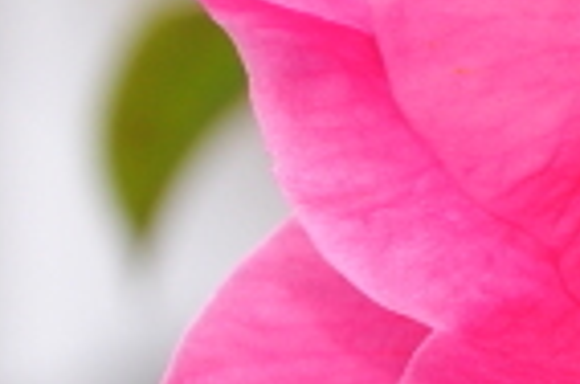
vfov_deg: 2.5
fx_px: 8697
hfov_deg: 3.8
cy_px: 143
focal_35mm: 541
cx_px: 1466
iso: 200
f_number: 9
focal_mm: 50
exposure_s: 1/200
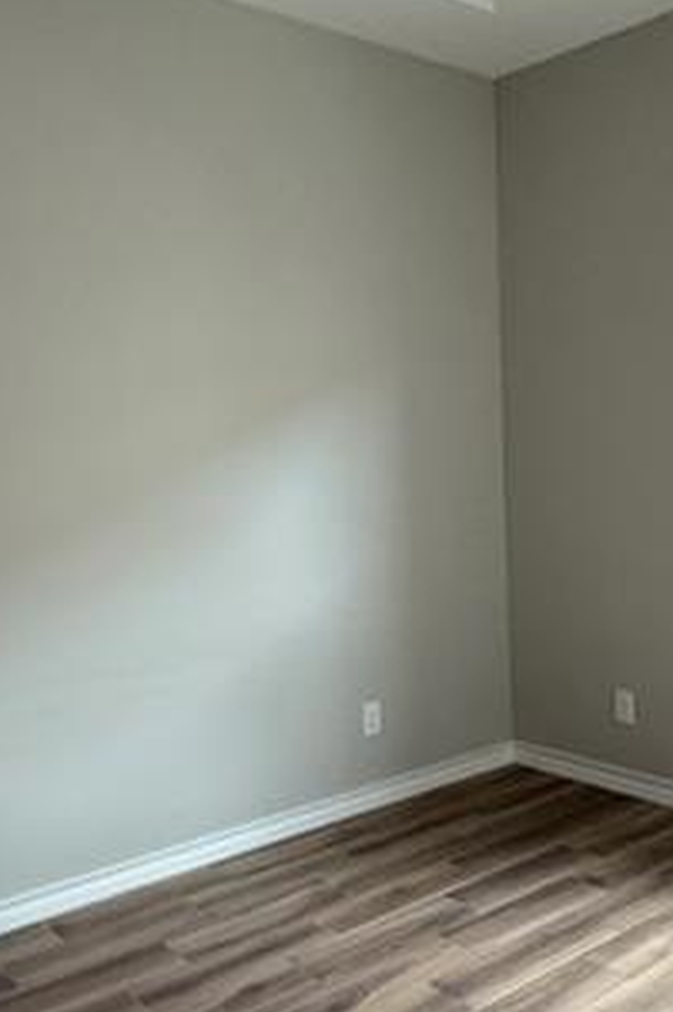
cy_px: 603
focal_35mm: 37
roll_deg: +2.6
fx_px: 1039
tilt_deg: -8.6
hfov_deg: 35.4
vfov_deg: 51.6
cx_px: 465
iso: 320
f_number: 2.2
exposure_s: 1/74
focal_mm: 2.22
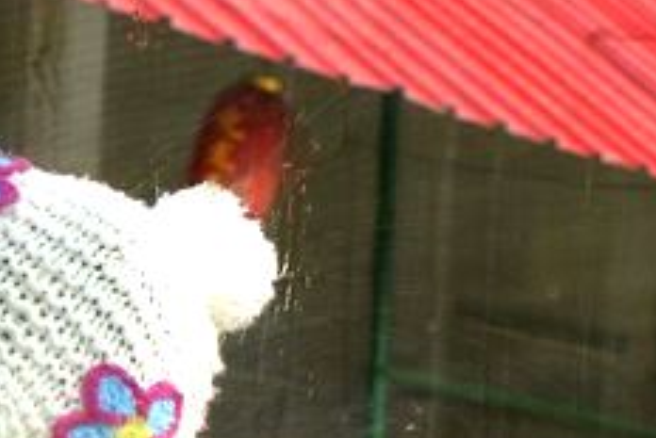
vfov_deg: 8.8
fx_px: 2826
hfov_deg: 13.1
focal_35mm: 155
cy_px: 504
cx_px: 34
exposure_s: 1/2500
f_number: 5.6
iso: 200
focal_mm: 30
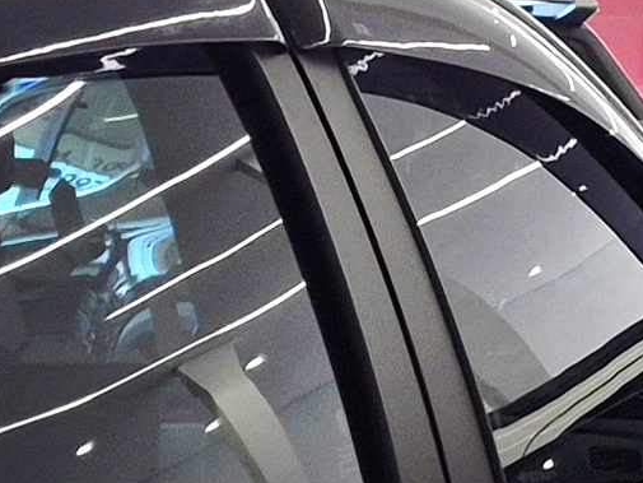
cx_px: -861
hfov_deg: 9.7
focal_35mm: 182
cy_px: 1204
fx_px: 3381
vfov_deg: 7.6
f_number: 1.8
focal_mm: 5.4
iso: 40
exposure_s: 1/120
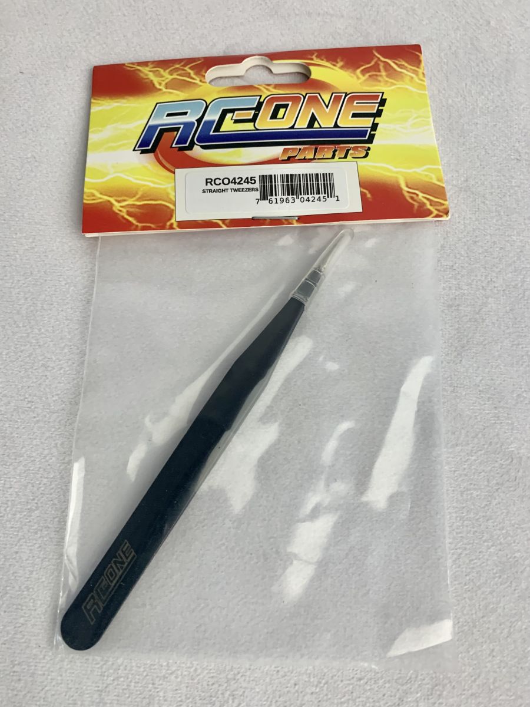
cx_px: 265
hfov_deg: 53.1
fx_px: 531
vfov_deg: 67.3
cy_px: 354
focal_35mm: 26
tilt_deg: -74.8
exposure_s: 1/120
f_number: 1.8
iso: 80
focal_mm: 4.25
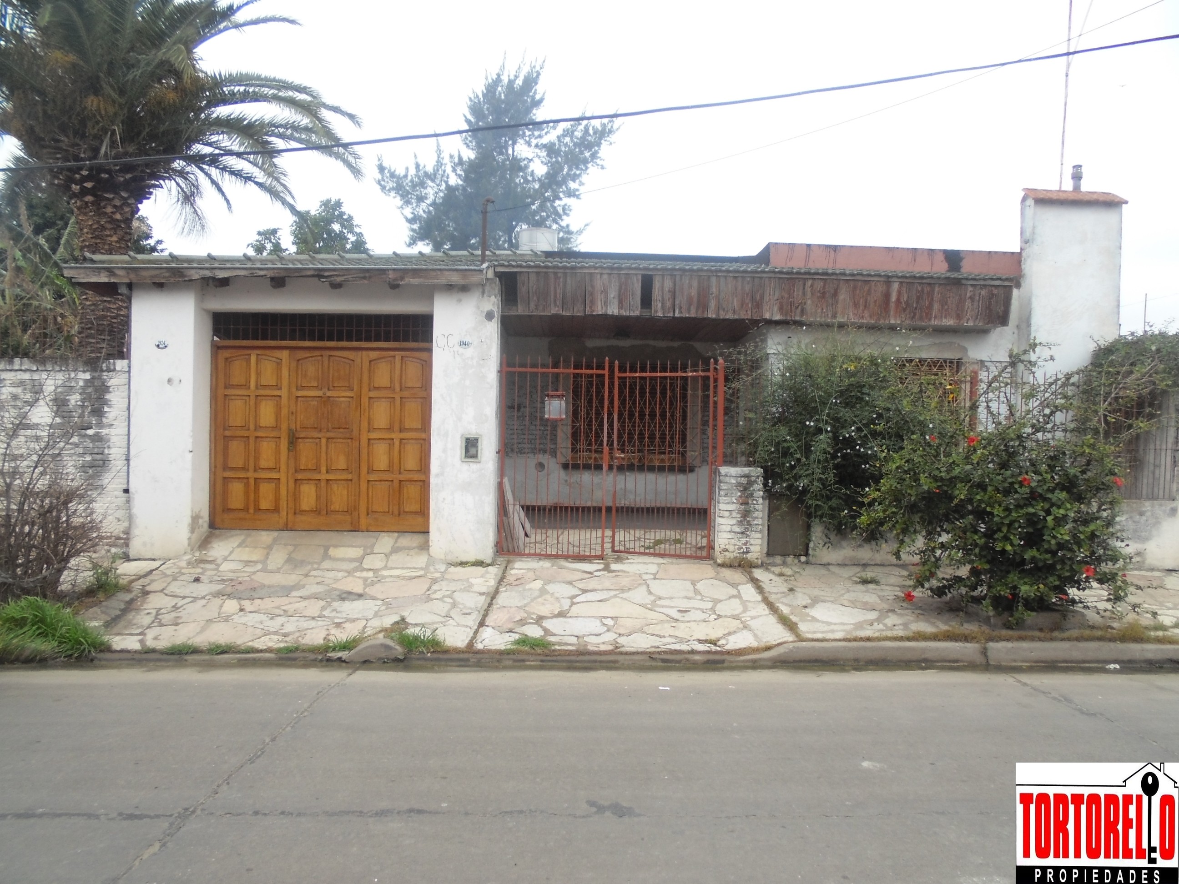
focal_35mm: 26
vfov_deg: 53.1
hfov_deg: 67.3
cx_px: 590
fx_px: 886
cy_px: 442
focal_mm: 4.6
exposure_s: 1/125
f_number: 3.5
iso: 80
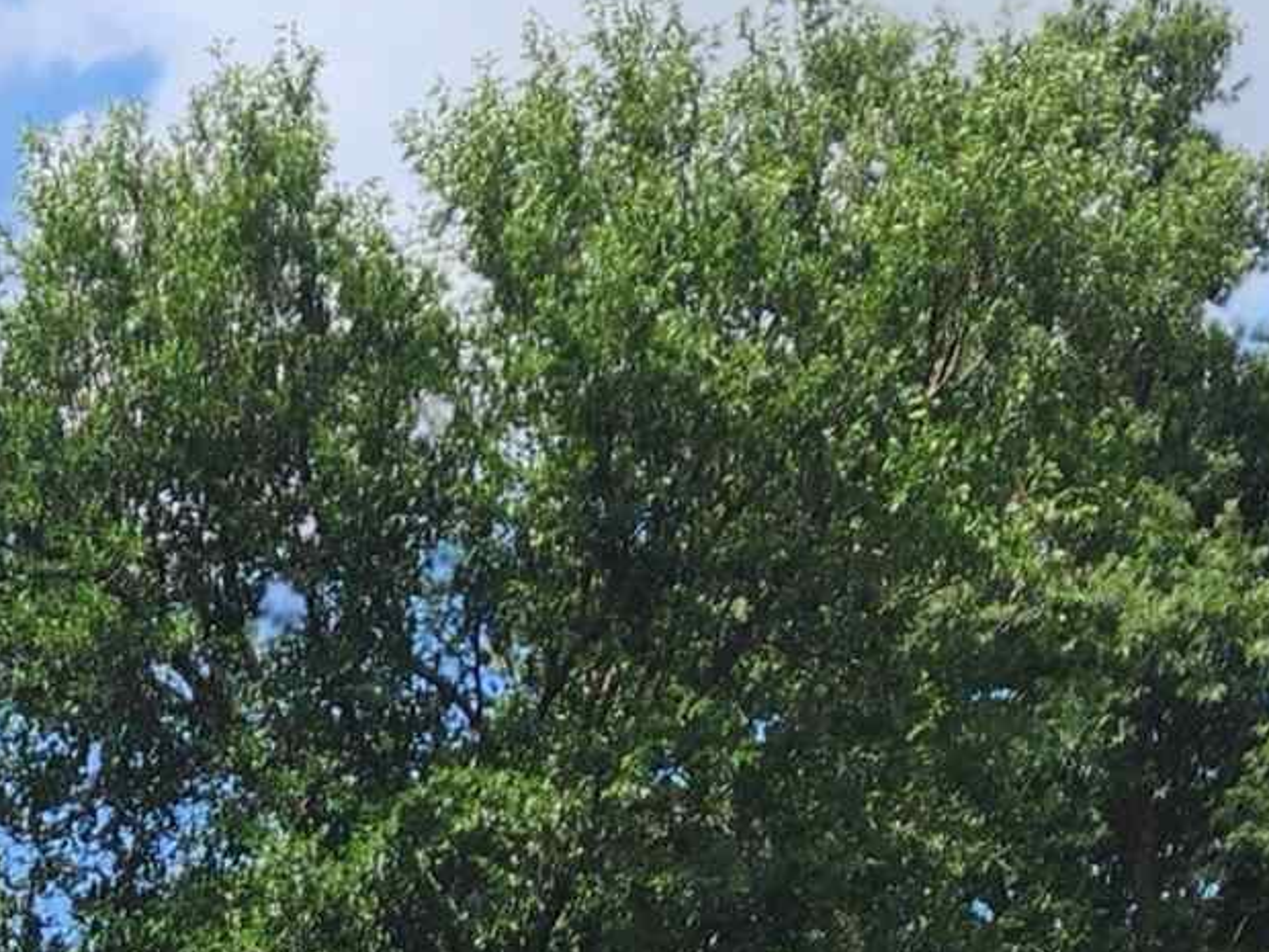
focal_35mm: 114
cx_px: -184
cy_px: 2305
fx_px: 4179
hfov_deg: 16.7
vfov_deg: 10.9
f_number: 1.8
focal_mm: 6.4
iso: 12
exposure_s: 1/1084
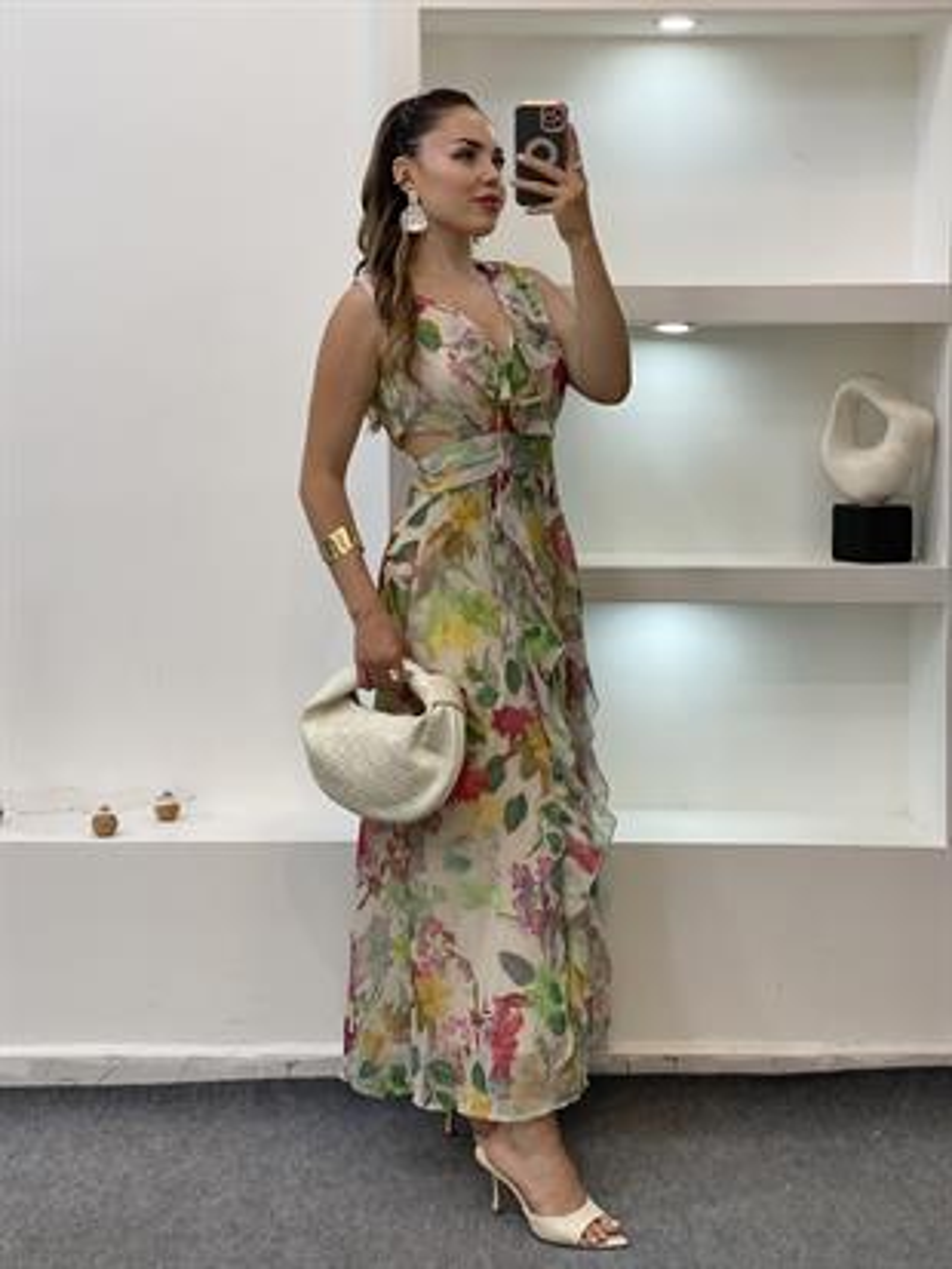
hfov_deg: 28.0
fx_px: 1906
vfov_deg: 36.8
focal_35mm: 52
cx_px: 476
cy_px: 634
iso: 64
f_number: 2
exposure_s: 1/100
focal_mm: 6
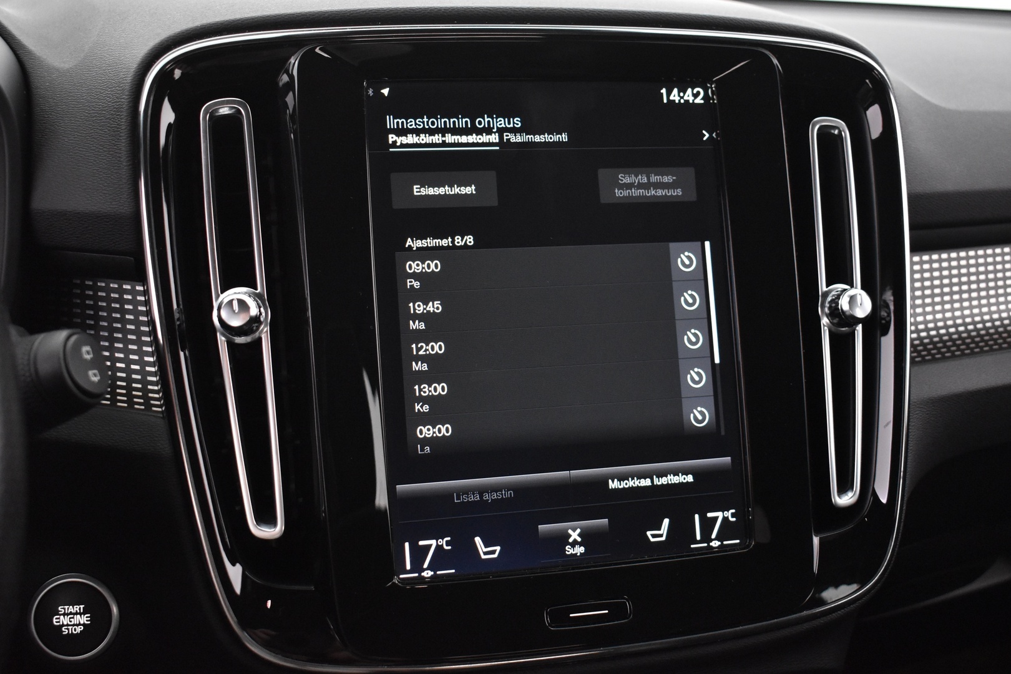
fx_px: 1137
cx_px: 506
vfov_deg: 33.0
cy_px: 337
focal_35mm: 40
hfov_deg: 47.9
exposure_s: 1/20
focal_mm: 27
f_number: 4
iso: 3200
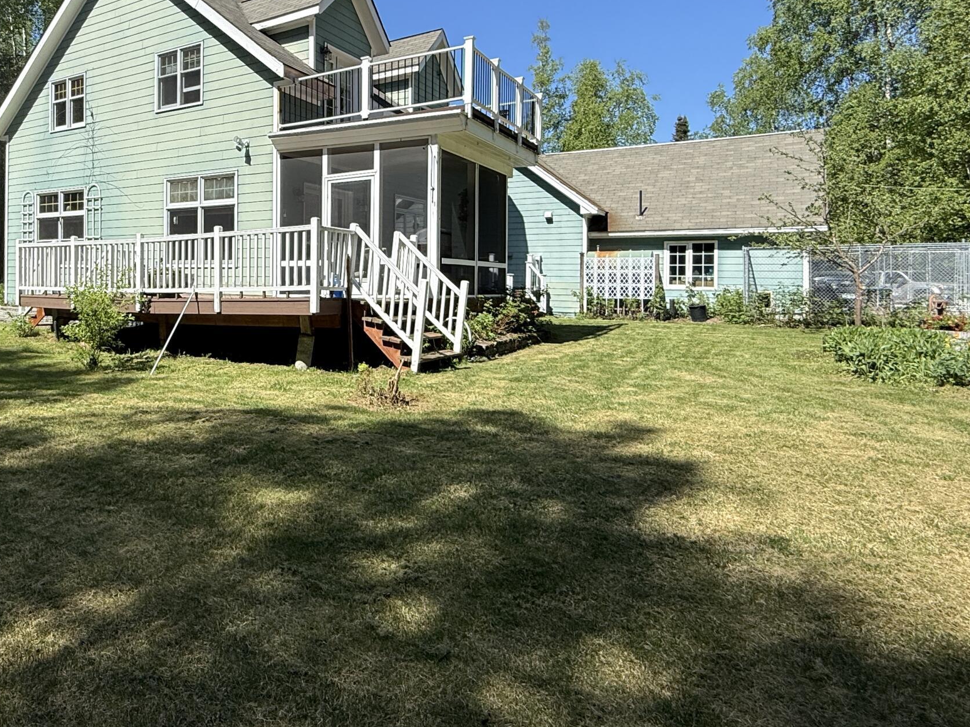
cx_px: 239
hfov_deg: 65.1
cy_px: 272
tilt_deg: +0.2
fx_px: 701
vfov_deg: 54.3
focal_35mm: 25
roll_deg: -0.3
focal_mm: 2.22
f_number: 2.2
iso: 50
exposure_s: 1/1848
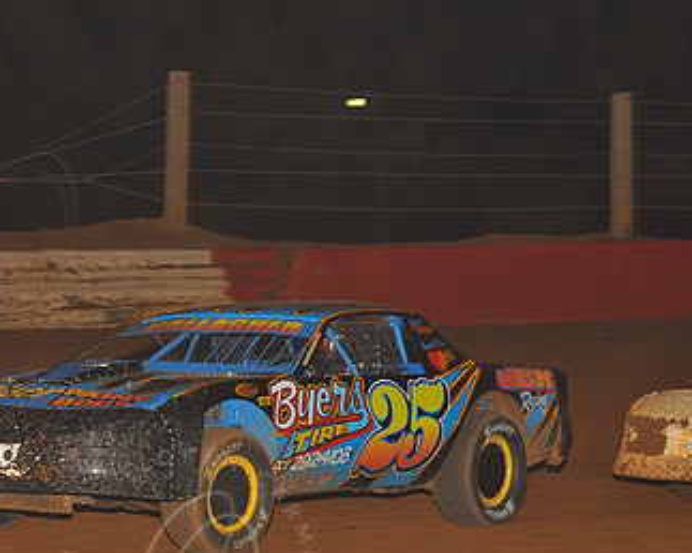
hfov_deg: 10.9
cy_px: 379
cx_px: 189
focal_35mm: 177
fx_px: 3623
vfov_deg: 8.7
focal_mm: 105
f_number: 7.1
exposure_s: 1/250
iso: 640
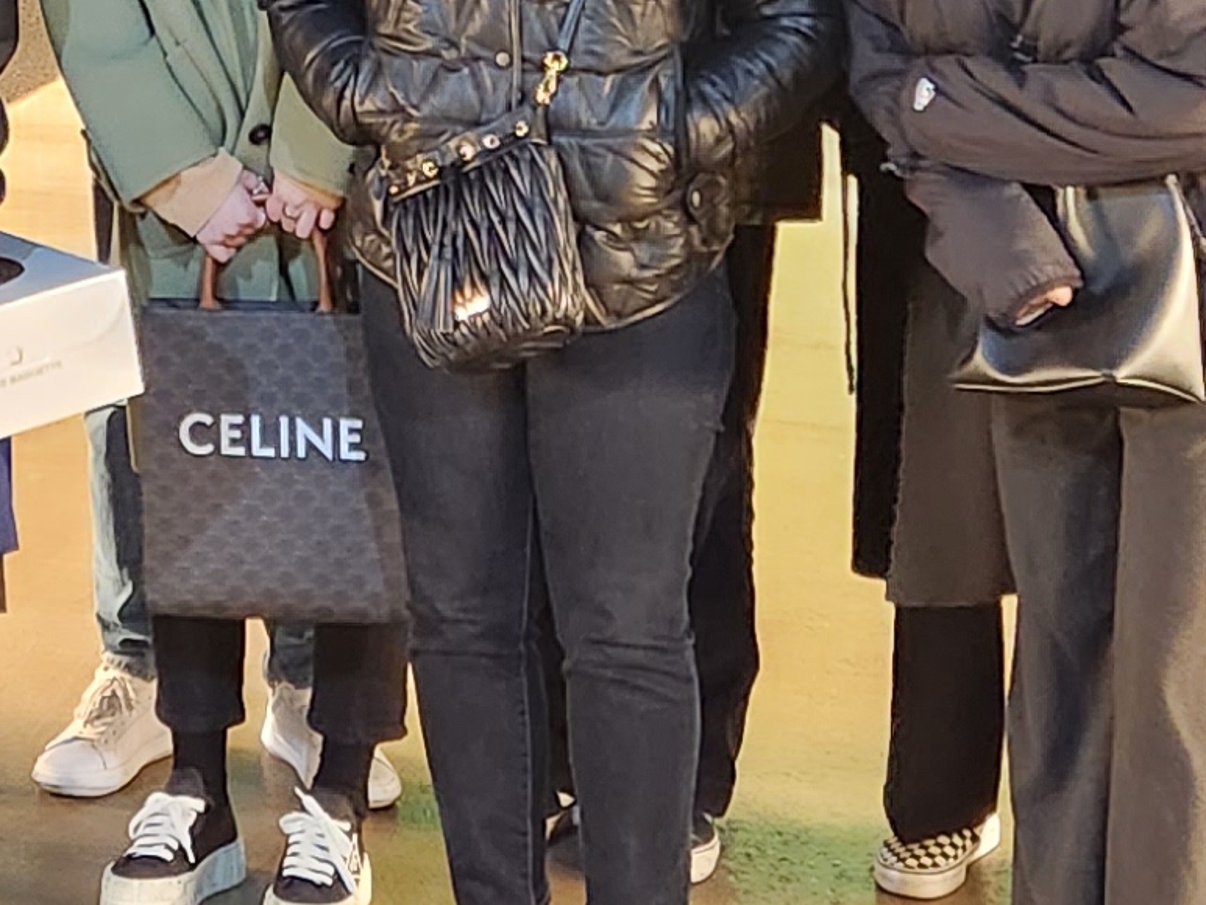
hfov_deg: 16.2
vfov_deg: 11.5
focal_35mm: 119
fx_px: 4147
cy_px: -785
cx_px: 31
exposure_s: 1/60
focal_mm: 5.4
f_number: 1.8
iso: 640
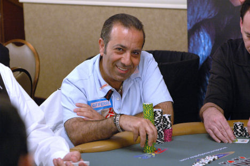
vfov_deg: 12.2
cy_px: 83
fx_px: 780
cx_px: 125
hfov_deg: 18.2
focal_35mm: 112
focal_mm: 75
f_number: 4.5
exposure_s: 1/80
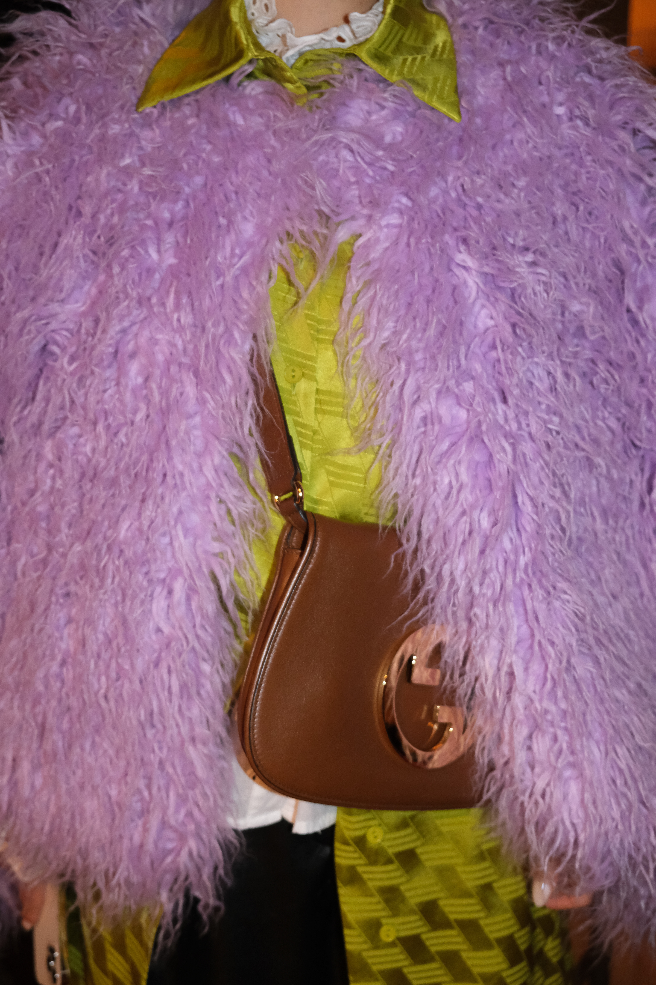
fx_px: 957
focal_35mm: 35
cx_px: 328
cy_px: 492
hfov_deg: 37.9
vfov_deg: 54.4
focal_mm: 23.3
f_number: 3.2
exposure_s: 1/60
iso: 3200
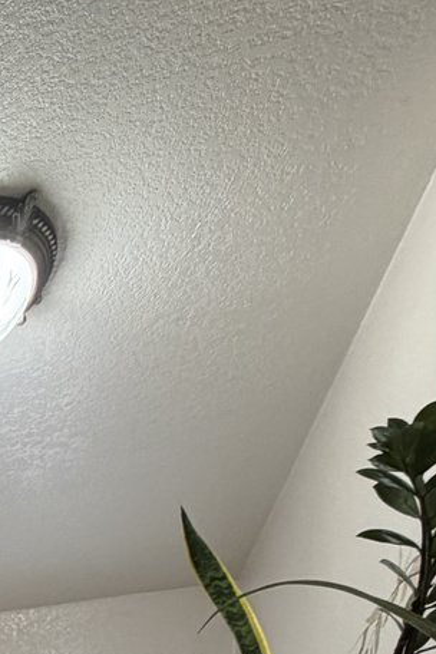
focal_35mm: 49
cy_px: 974
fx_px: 890
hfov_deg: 19.4
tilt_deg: -7.3
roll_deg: +2.0
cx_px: -379
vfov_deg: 27.8
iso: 200
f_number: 2.2
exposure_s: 1/60
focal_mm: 2.22
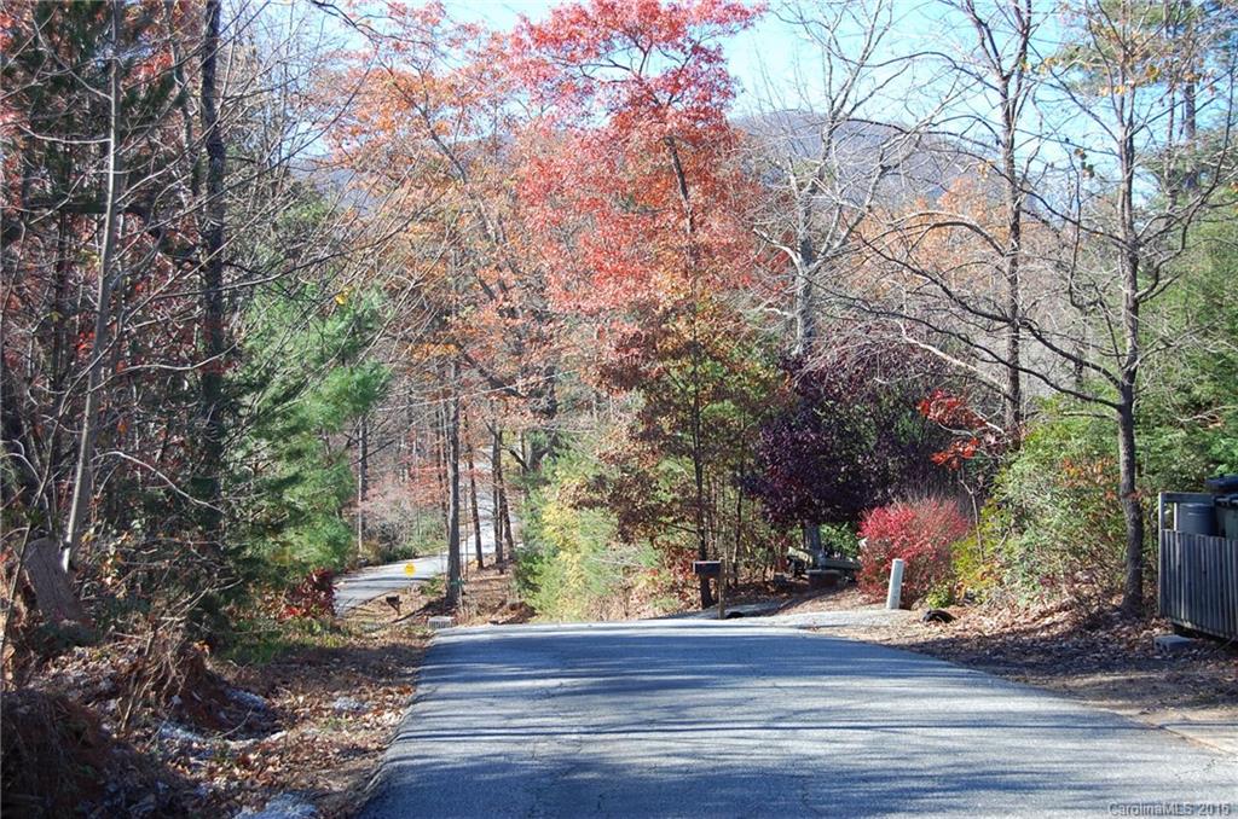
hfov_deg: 33.5
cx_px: 619
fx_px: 2059
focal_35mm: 60
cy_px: 410
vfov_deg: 22.5
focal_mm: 40
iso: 200
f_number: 6.3
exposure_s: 1/125
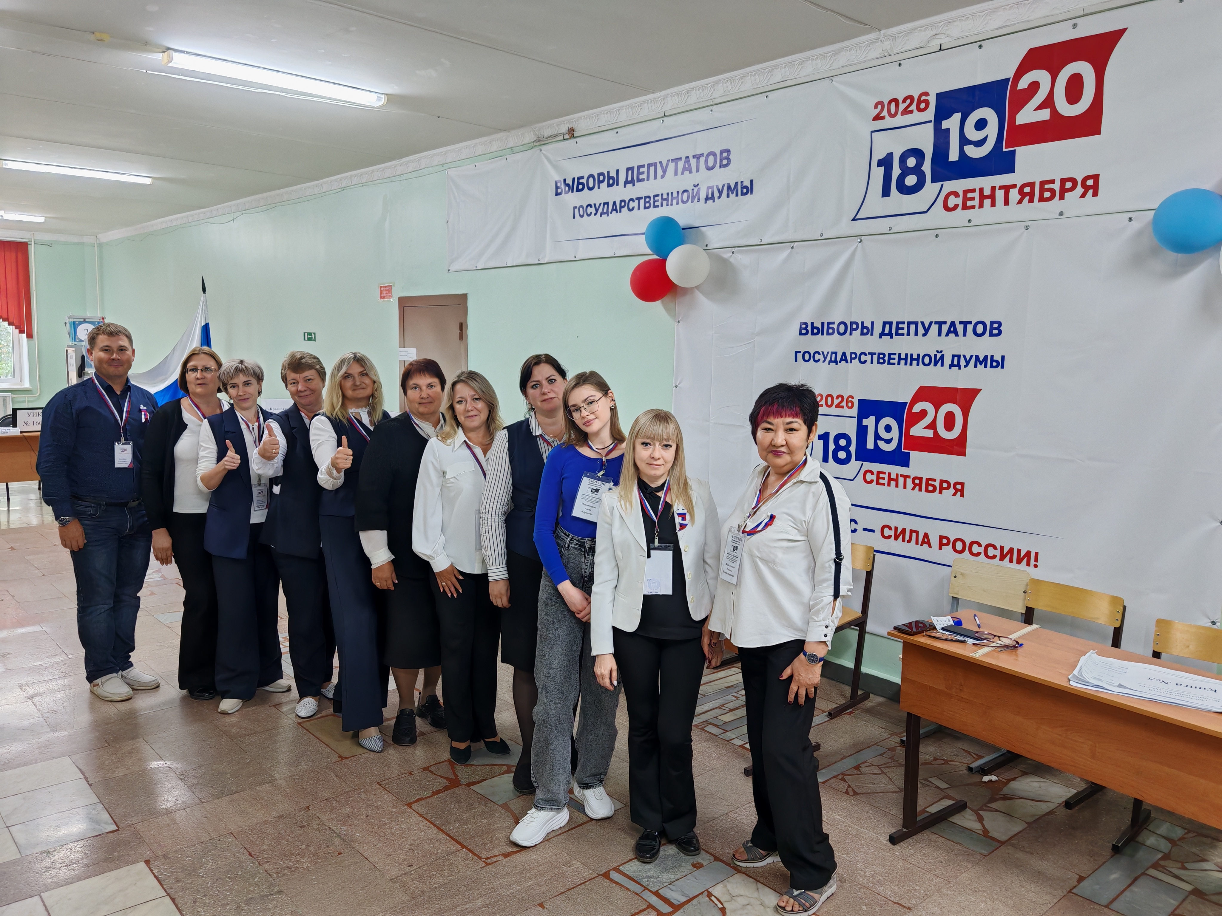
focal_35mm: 27
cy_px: 458
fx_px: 953
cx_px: 611
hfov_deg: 65.3
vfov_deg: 51.4
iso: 640
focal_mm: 6.67
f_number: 1.9
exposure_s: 1/33
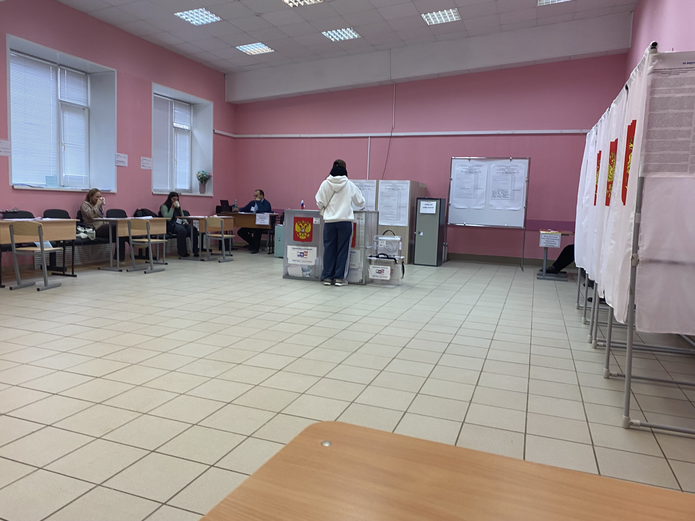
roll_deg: -2.2
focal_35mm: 26
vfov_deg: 53.1
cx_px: 348
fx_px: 522
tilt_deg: -2.8
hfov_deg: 67.3
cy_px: 260
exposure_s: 1/50
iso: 80
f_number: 1.8
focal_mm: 4.25
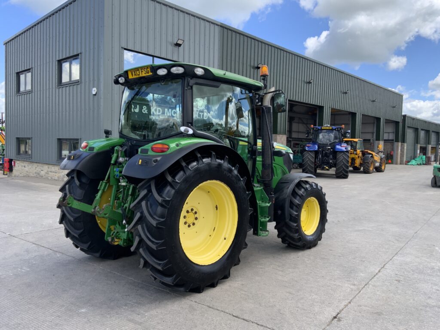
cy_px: 165
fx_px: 369
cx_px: 220
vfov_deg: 48.2
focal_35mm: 29
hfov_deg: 61.7
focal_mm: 3
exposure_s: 1/524
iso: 16
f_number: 1.8
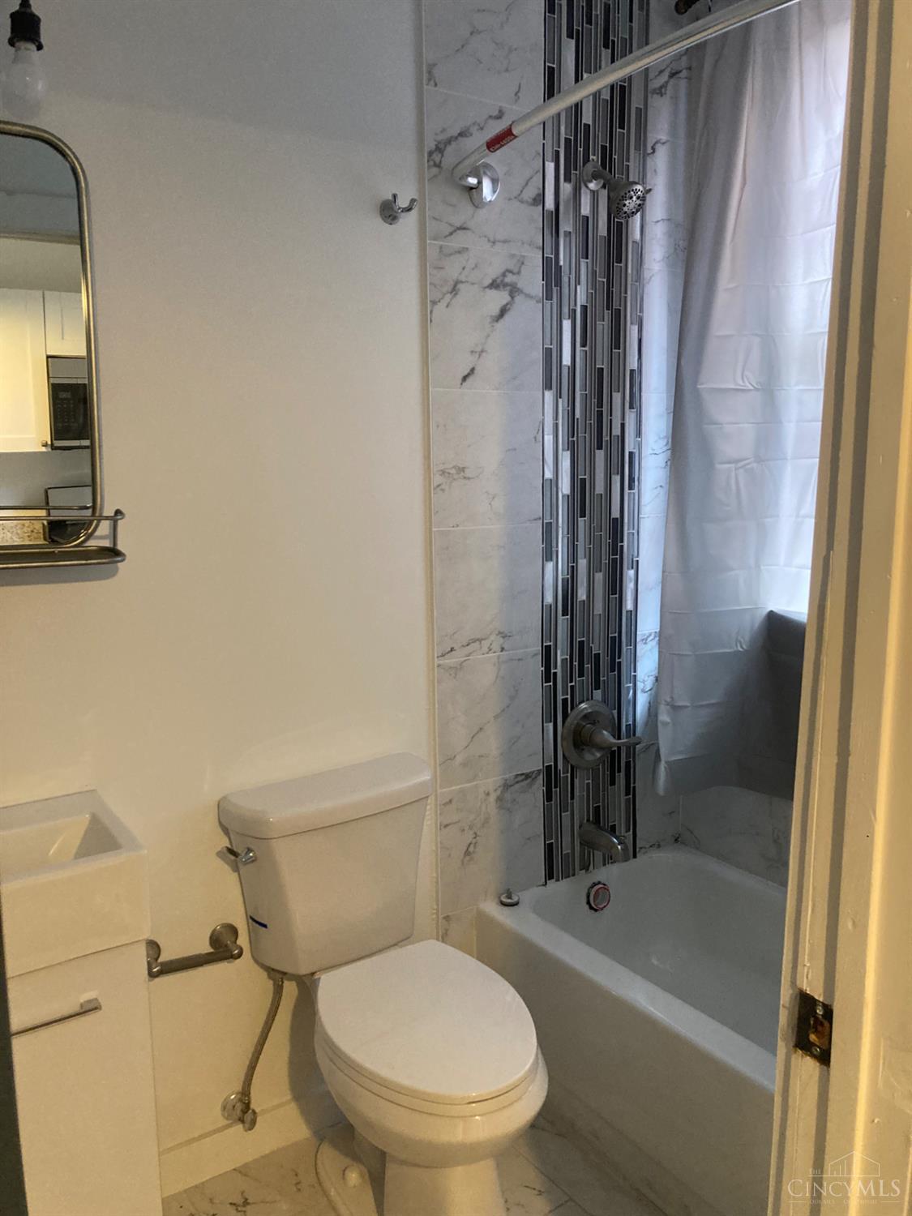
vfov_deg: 63.4
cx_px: 456
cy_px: 608
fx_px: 984
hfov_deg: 49.7
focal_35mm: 28
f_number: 1.8
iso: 250
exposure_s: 1/40
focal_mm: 3.99
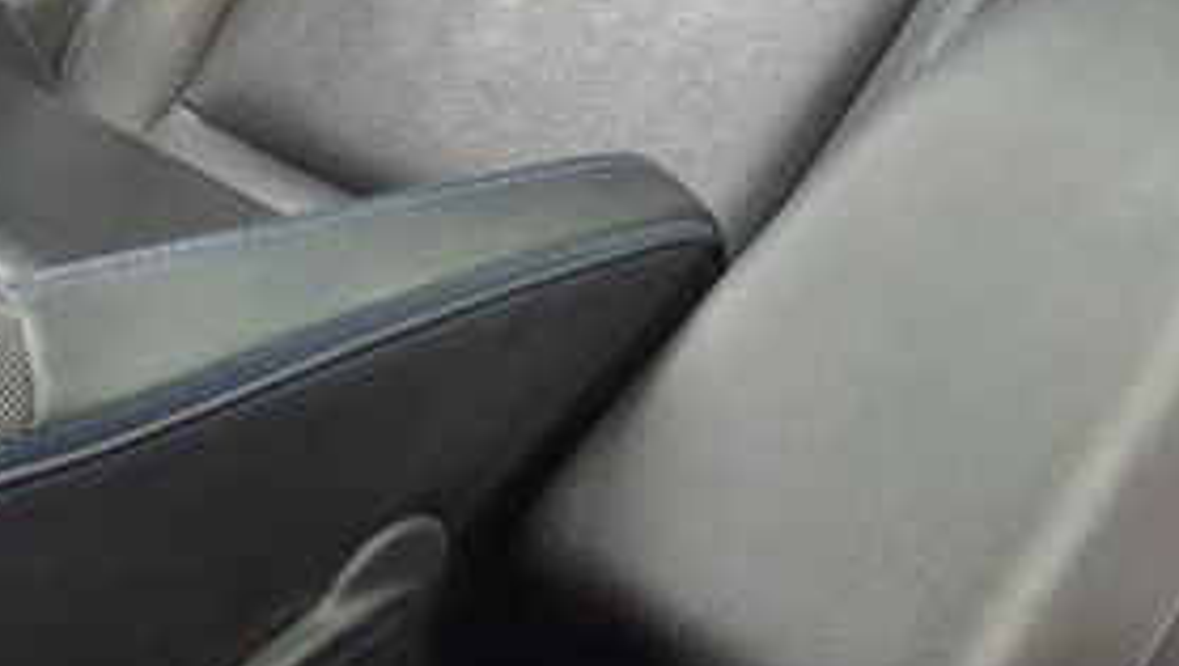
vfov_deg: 14.6
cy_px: -547
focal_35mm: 72
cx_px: 1323
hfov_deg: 26.8
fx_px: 2253
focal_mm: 5.4
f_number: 1.8
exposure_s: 1/100
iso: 32
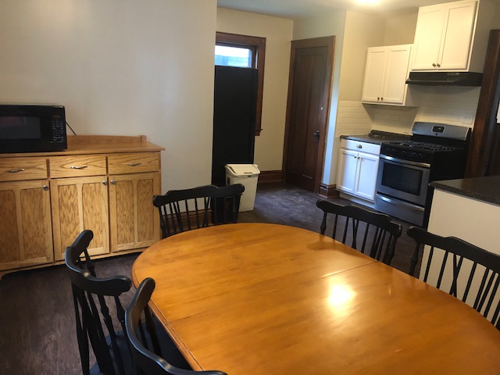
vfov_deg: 49.7
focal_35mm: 28
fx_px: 404
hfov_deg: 63.4
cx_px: 250
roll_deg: -2.7
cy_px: 188
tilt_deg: -13.0
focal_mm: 3.99
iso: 80
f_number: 1.8
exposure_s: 1/15
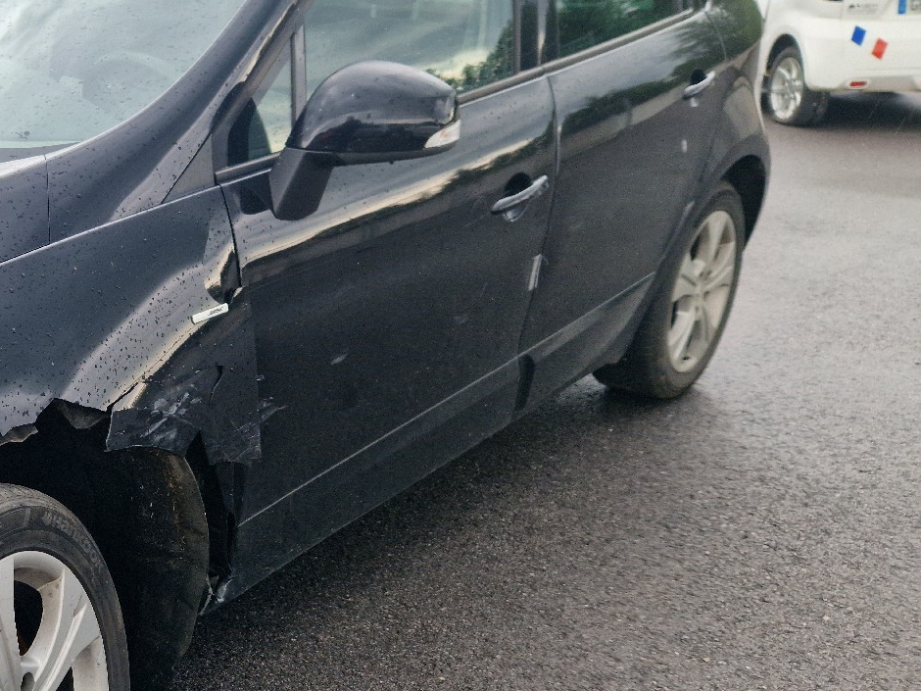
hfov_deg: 36.2
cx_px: -11
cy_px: 383
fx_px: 1250
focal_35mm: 47
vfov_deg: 30.9
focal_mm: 5.4
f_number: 1.8
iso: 50
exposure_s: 1/217
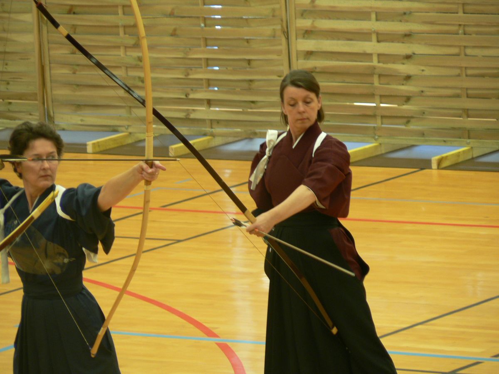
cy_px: 187
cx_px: 250
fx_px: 4973
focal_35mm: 345
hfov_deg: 5.7
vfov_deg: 4.3
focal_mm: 57.6
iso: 100
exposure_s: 1/20
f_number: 3.3
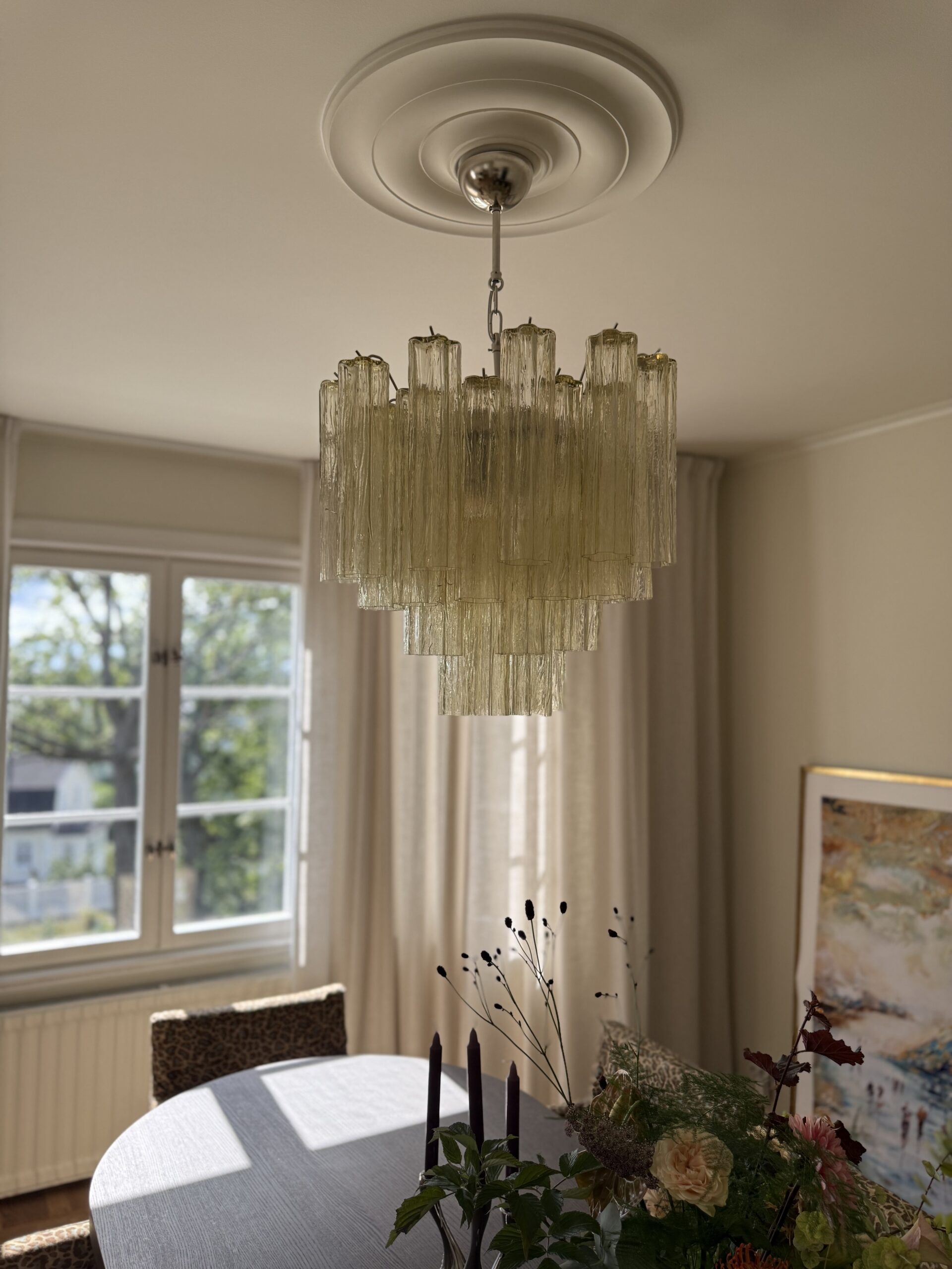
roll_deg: -0.7
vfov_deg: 71.6
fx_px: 880
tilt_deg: +3.4
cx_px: 476
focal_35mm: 24
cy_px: 634
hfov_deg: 56.8
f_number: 1.78
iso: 100
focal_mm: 6.76
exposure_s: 1/654
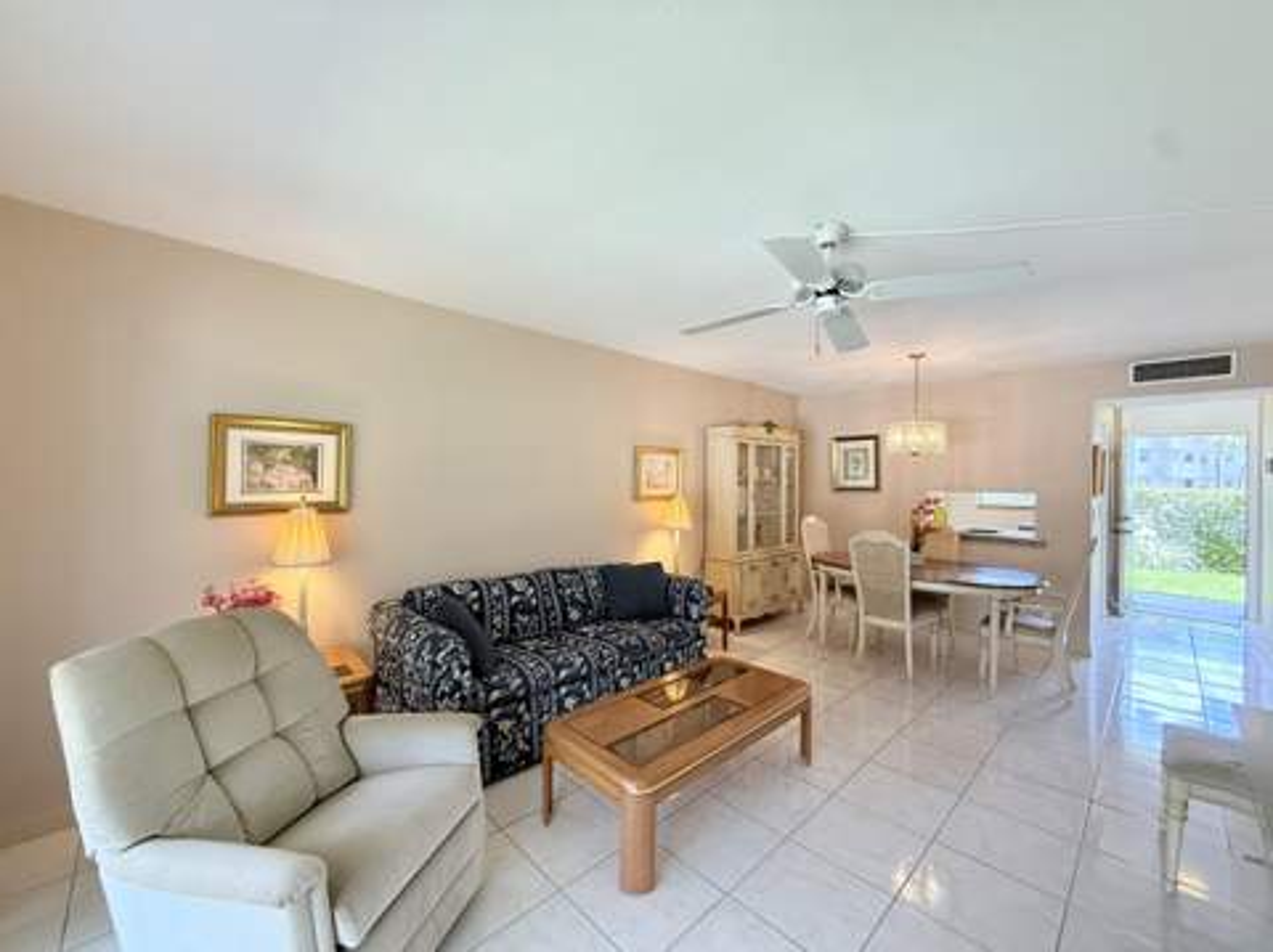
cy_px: 476
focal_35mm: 14
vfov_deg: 85.6
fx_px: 514
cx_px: 636
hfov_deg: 102.1
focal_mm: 2.22
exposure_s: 1/120
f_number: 2.2
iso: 320
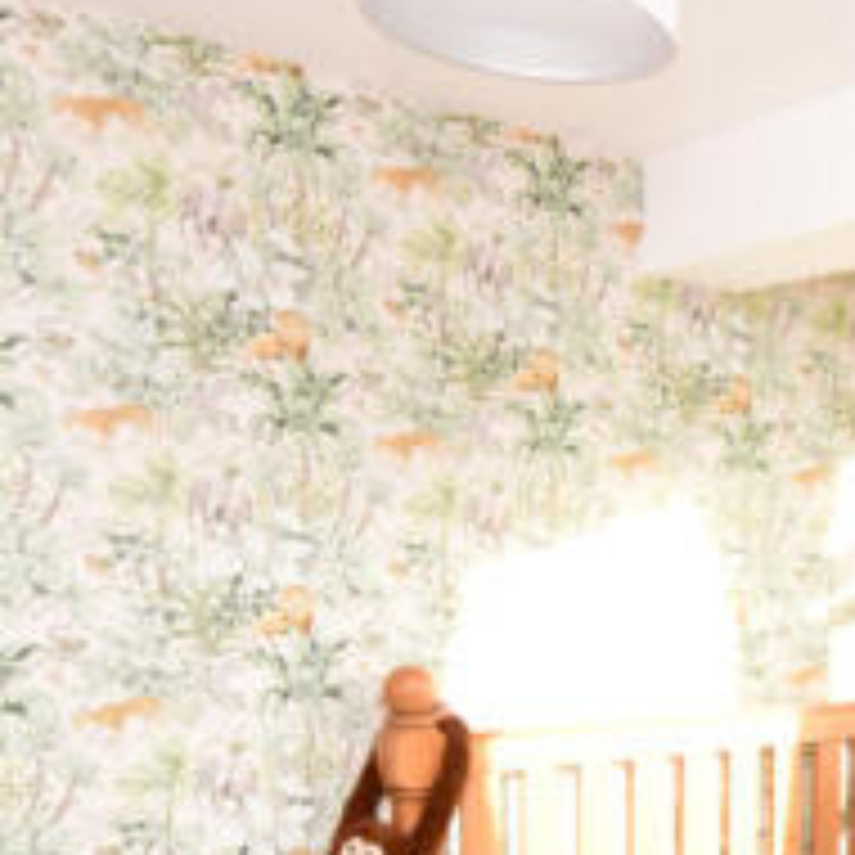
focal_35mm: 44
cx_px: 898
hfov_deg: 34.1
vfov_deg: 36.7
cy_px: 709
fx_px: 1230
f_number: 9
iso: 1250
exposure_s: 1/200
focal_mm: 10
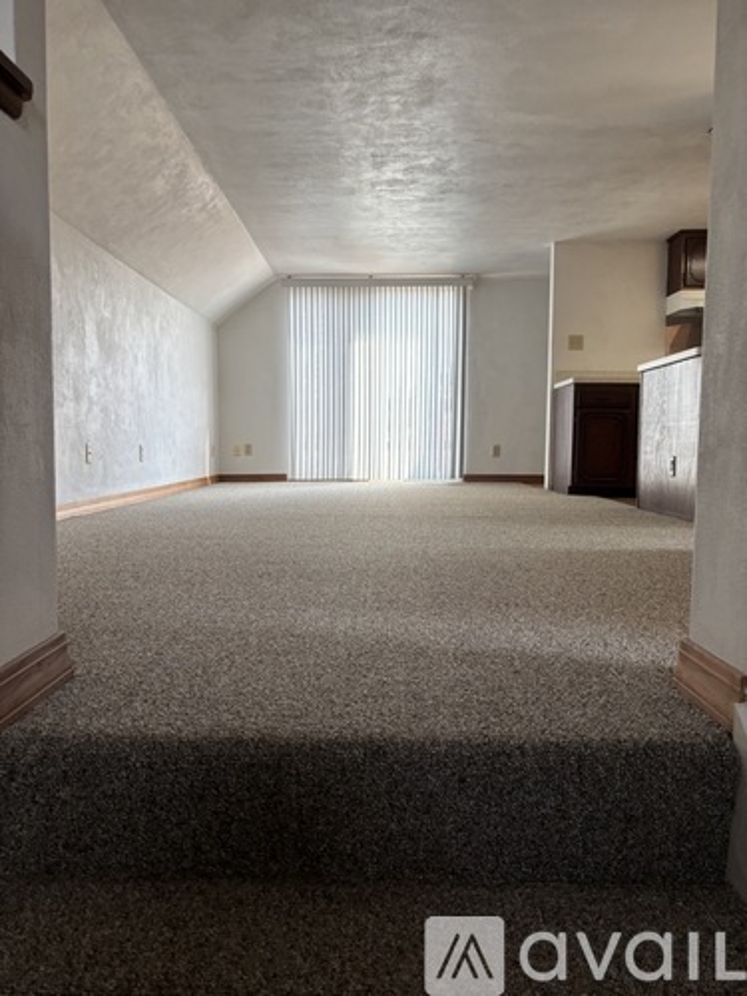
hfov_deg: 53.1
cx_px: 374
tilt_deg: -4.5
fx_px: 748
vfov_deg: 67.3
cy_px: 498
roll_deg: -0.2
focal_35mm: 26
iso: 80
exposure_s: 1/120
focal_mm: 5.96
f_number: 1.6
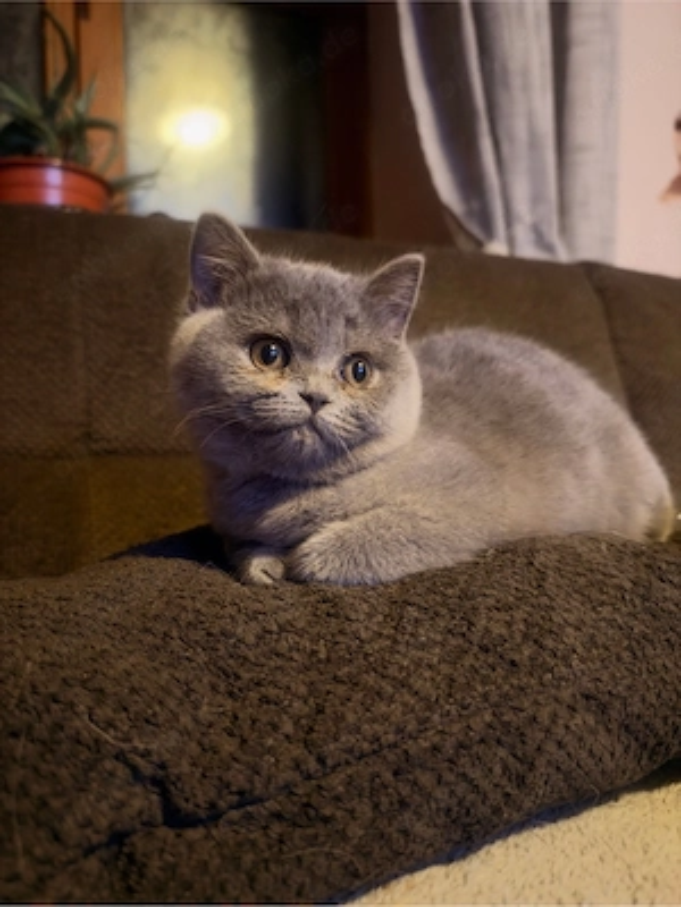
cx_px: 340
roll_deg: +1.6
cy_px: 454
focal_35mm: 24
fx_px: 630
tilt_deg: -0.9
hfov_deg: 56.8
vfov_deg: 71.6
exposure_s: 1/17
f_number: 1.48
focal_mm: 6.93
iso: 1600
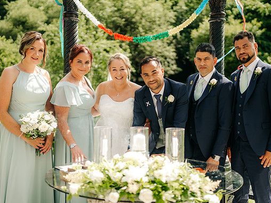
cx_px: 141
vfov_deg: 30.3
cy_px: 104
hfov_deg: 39.7
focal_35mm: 48
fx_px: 376
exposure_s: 1/3200
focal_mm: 35
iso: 100
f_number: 1.4
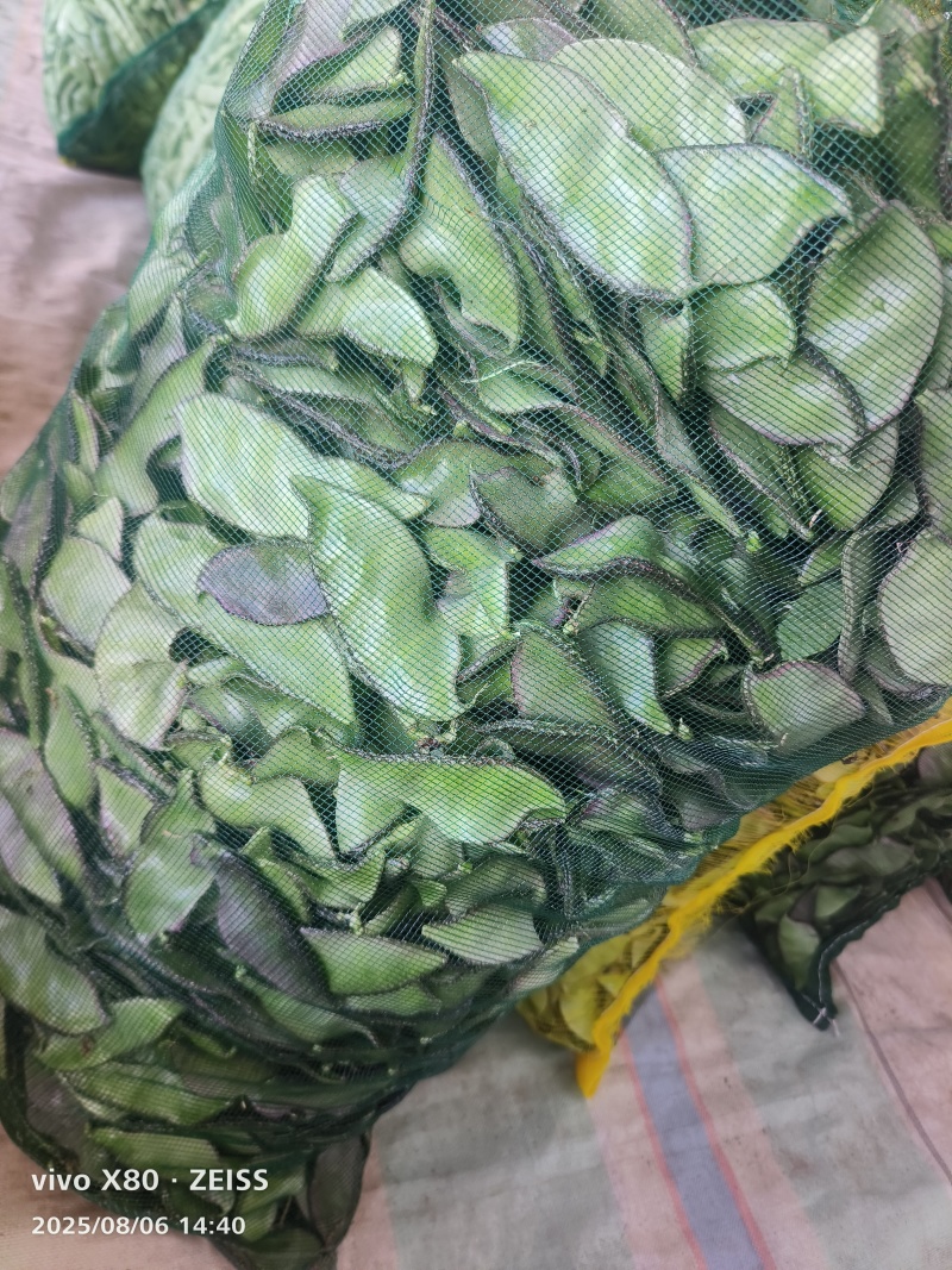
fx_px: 844
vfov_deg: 73.9
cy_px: 635
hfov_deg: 58.9
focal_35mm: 23
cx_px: 476
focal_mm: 5.5
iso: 520
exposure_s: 1/100
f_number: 1.75
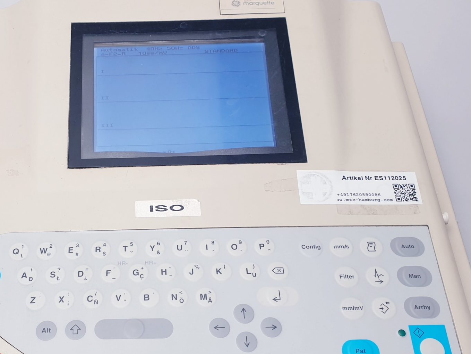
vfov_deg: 29.6
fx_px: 667
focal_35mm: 49
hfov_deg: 38.1
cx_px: 127
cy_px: 212
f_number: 2.4
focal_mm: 4.3
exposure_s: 1/115
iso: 50
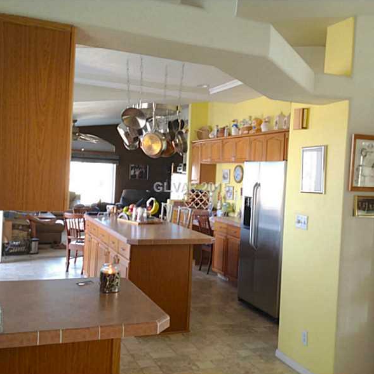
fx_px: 513
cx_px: 192
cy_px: 187
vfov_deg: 40.0
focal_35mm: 42
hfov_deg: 40.0
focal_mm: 4.28
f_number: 2.4
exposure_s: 1/30
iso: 50
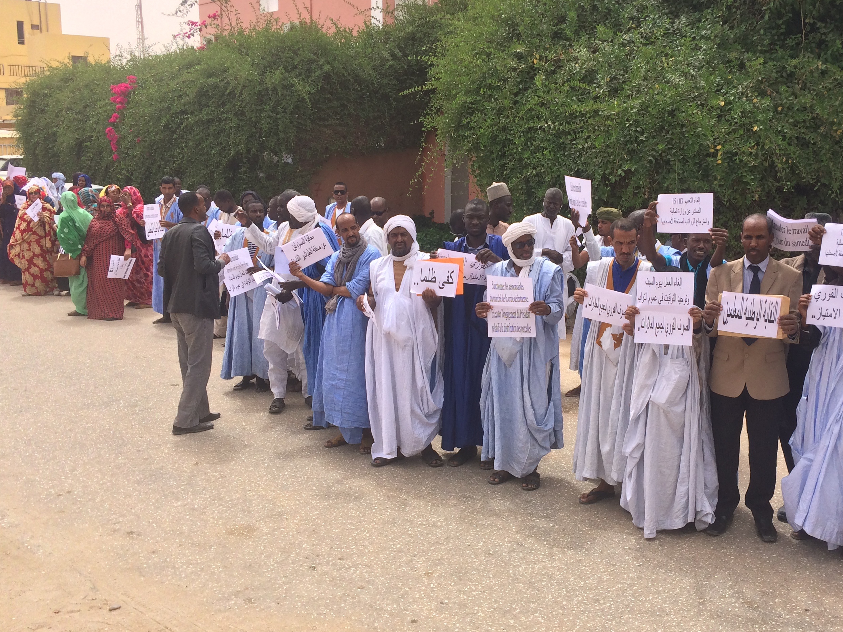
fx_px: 925
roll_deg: +0.9
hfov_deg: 48.8
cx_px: 478
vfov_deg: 37.7
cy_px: 315
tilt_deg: -11.9
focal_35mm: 38
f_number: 2.2
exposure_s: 1/1368
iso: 32
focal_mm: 4.15
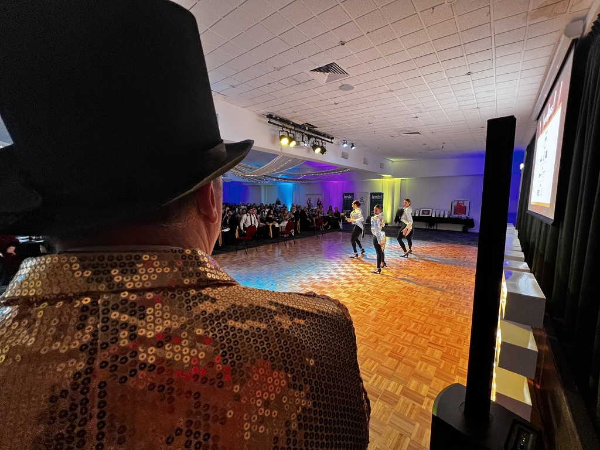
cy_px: 225
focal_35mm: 13
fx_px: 225
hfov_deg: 106.2
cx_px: 300
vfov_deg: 89.9
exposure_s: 1/53
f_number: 1.8
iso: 400
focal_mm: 1.57
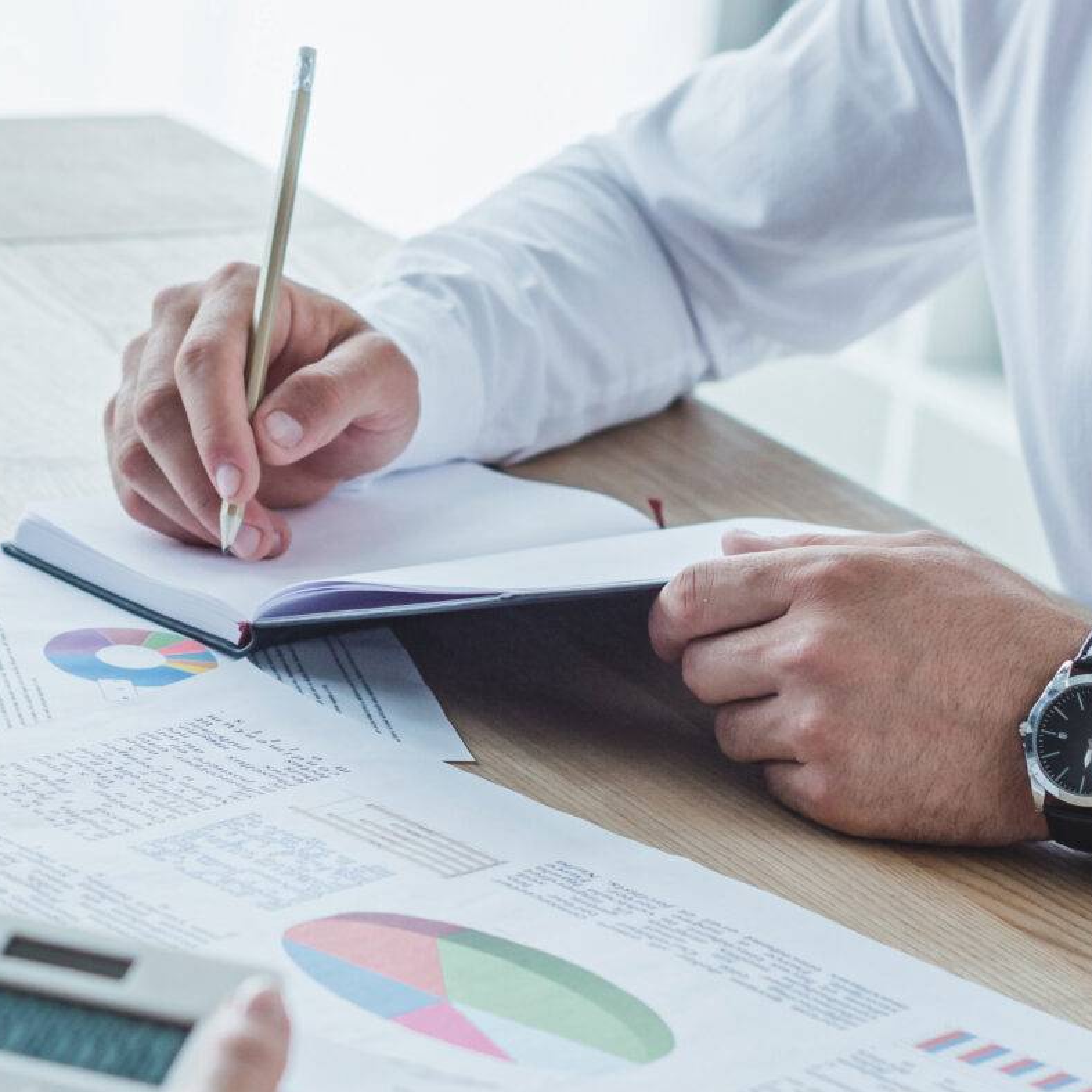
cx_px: 360
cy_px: 295
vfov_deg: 12.6
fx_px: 4925
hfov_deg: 12.6
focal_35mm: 138
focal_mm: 50
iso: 320
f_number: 3.5
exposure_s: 1/250
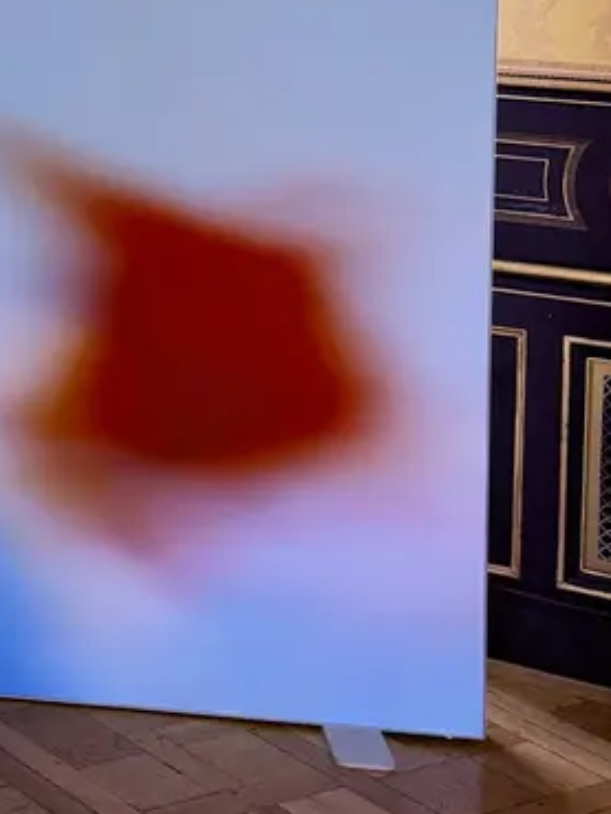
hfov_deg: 16.7
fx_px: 1835
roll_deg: -0.7
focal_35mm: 78
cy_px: -84
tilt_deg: -1.4
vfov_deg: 23.5
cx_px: -368
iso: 200
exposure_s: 1/210
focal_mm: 6.76
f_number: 1.78
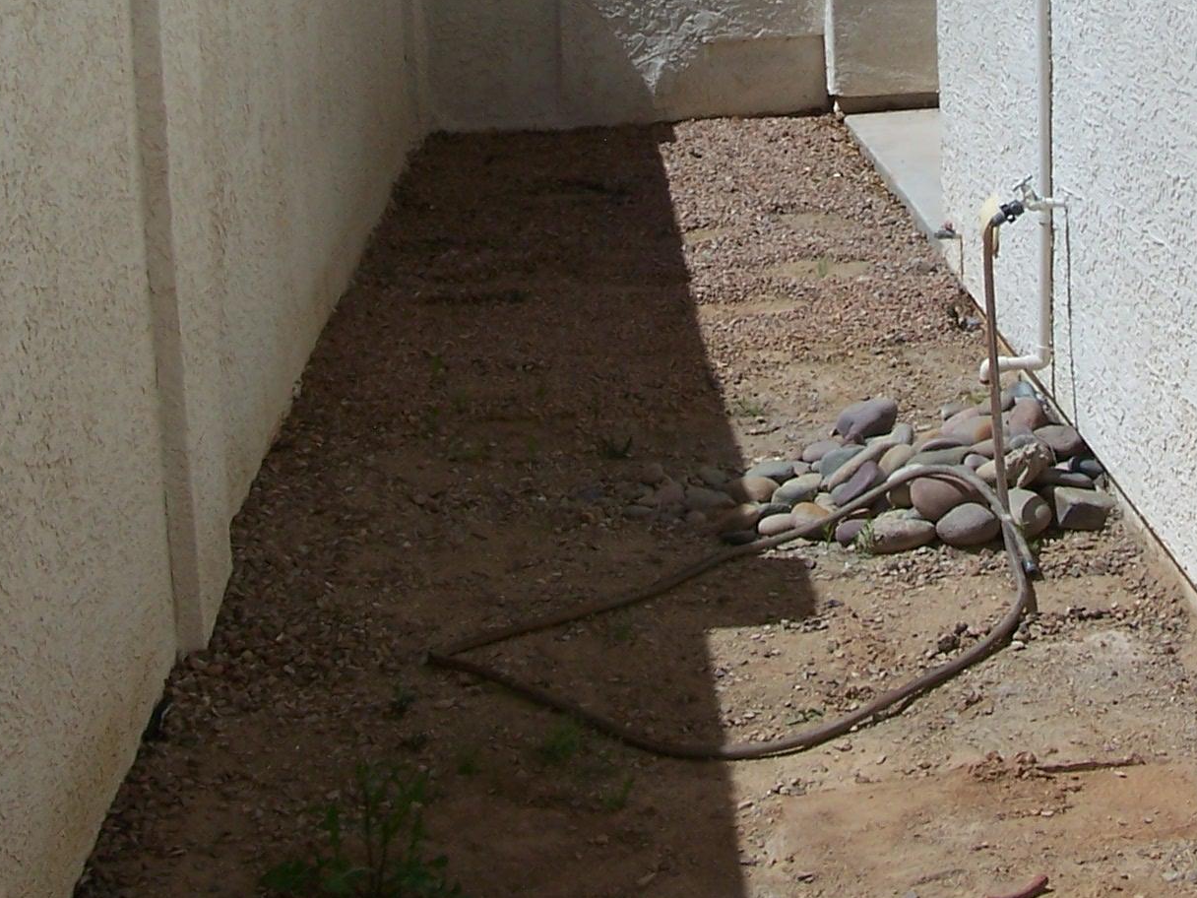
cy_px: 104
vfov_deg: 20.1
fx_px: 2490
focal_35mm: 72
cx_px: 828
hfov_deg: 26.8
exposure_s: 1/1000
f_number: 5.6
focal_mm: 6.3
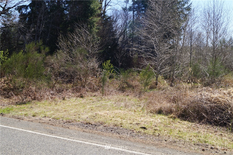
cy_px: 78
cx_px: 116
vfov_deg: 34.2
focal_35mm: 39
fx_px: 252
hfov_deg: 49.6
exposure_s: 1/80
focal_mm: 26
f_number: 11
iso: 100
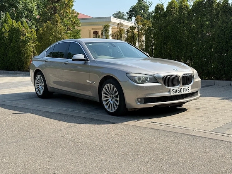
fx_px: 322
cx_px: 116
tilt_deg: -5.7
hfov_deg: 39.7
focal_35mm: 48
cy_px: 87
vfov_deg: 30.3
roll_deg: -0.2
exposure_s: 1/3096
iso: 80
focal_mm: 6.76
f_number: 1.78
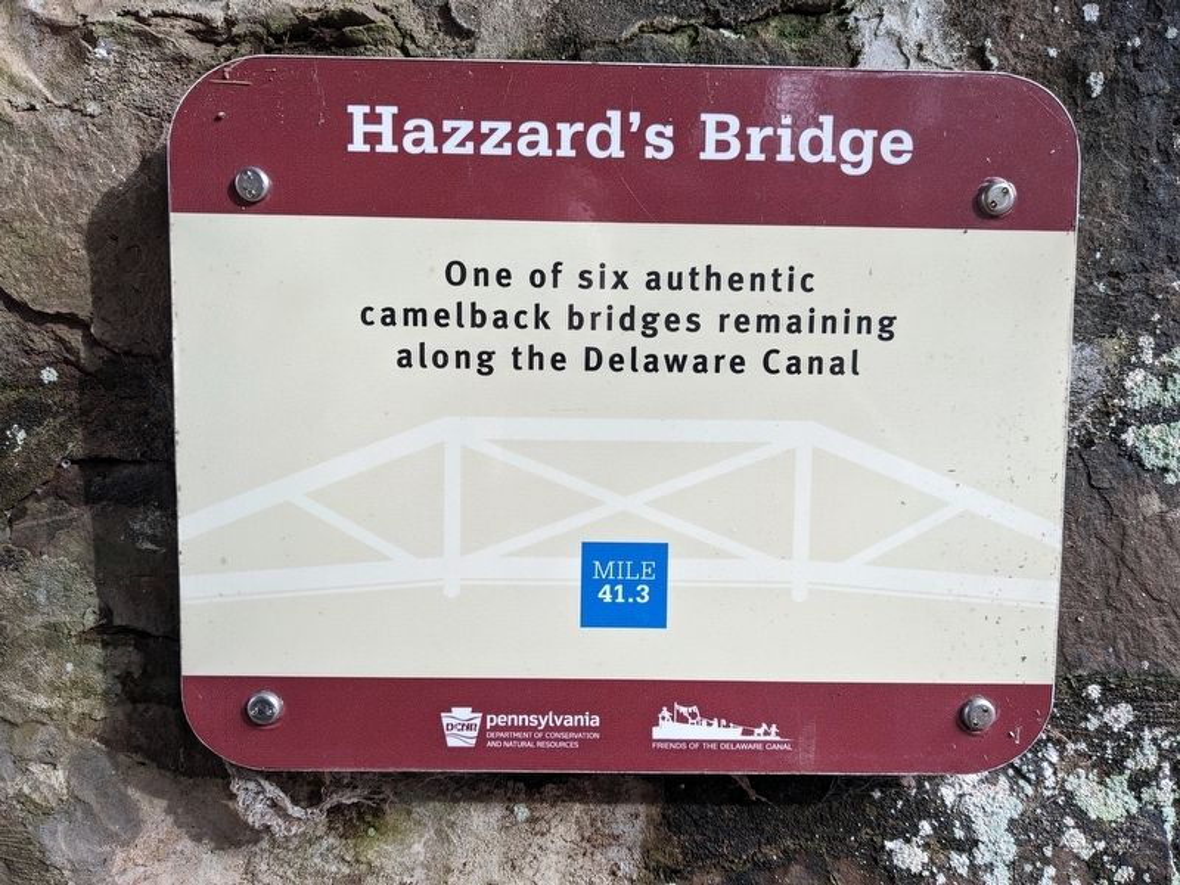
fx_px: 920
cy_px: 442
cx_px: 590
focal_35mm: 27
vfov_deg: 51.4
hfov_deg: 65.3
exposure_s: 1/169
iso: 69
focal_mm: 4.38
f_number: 1.73
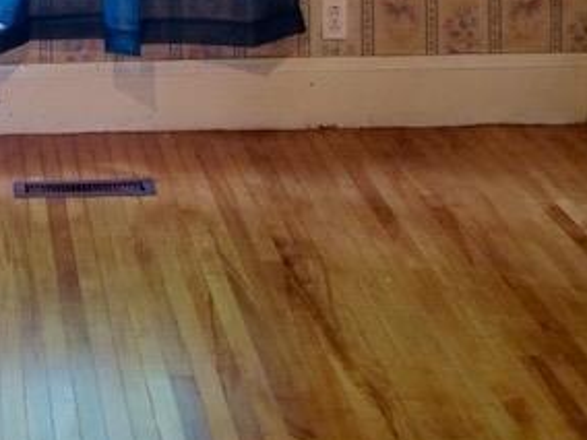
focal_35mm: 90
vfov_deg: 14.6
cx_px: 79
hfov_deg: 21.4
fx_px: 1526
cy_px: -324
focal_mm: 4.4
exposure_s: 1/10
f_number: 1.8
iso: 400
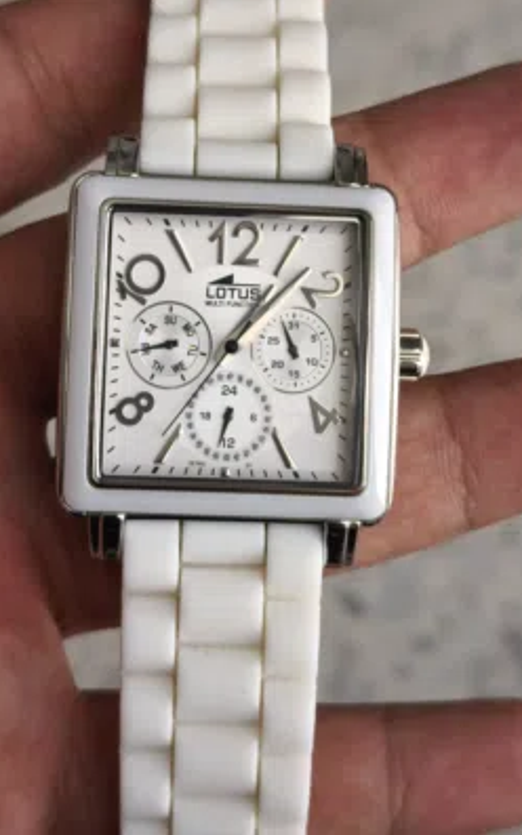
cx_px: 280
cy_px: 416
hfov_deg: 20.3
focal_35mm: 64
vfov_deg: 32.0
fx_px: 1457
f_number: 1.6
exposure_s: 1/469
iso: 400
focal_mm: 6.57
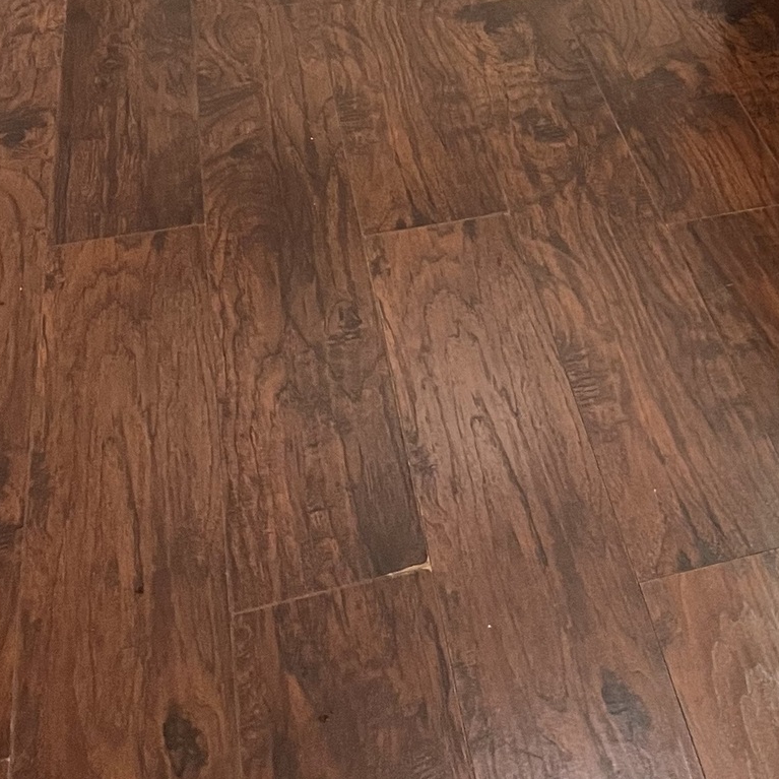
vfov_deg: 21.4
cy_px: -362
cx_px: 805
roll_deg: -1.1
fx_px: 1757
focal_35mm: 69
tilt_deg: -16.2
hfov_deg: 23.8
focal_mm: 5.7
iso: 250
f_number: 1.5
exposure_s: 1/60
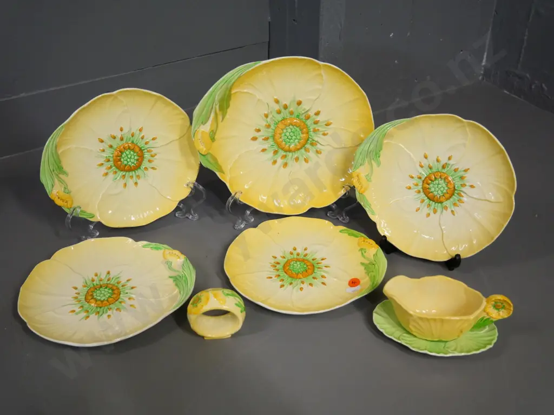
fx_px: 640
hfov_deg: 46.8
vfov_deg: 36.0
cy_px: 208
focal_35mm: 40
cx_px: 277
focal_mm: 20
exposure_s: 1/125
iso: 1600
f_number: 4.1
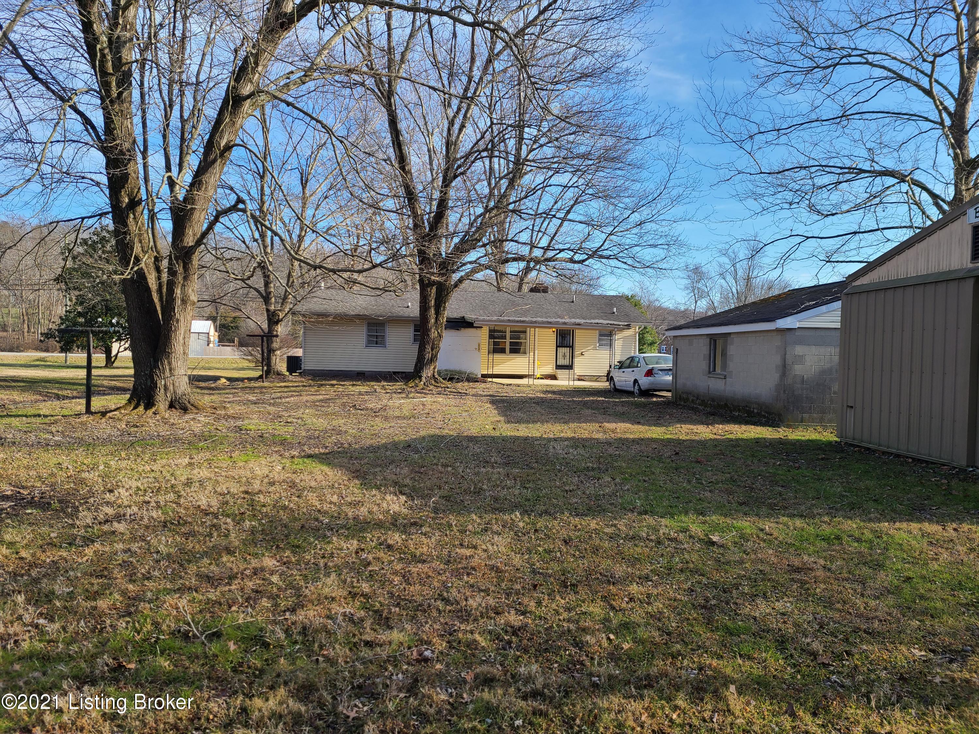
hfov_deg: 67.3
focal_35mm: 26
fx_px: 735
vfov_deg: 53.1
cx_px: 490
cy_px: 367
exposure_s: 1/816
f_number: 1.8
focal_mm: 5.4
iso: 40
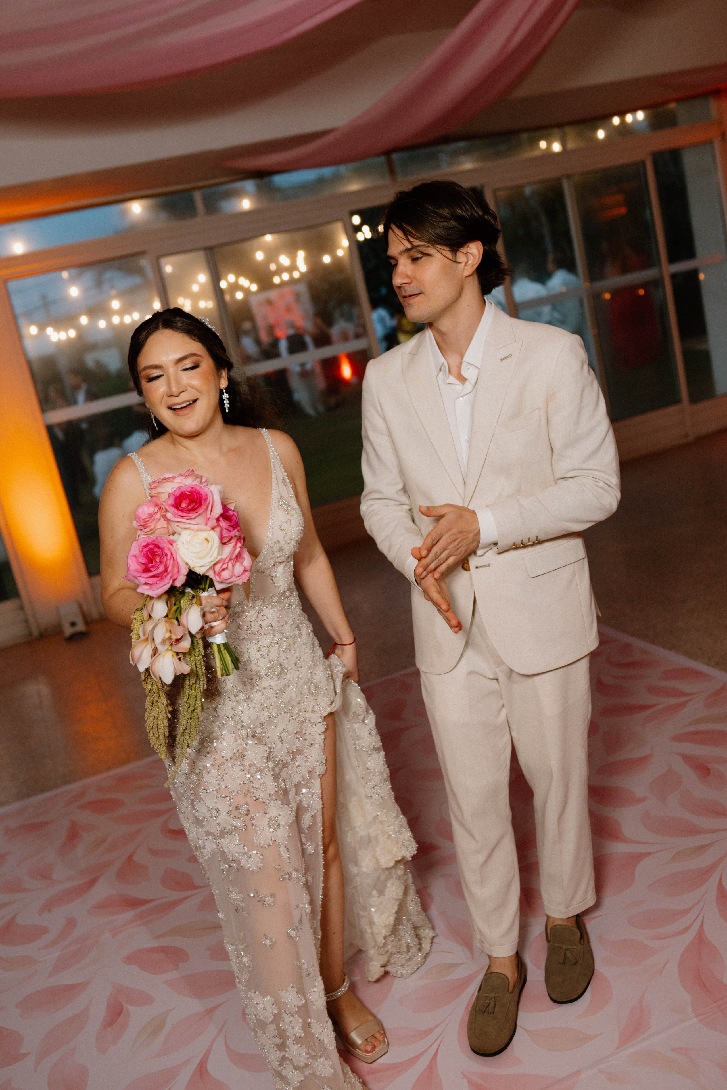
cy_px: 545
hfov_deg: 37.9
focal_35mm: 35
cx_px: 364
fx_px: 1060
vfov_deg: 54.4
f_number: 2.8
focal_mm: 35
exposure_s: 1/160
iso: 400
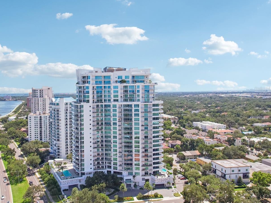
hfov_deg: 62.2
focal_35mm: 28
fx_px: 219
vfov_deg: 49.6
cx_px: 95
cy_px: 89
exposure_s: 1/1500
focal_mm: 8.4
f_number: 2.8
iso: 400
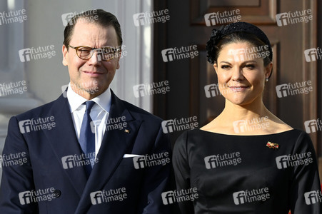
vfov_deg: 4.9
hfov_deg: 7.4
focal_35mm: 280
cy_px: 107
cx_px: 161
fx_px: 2503
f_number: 16
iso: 1600
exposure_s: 1/800
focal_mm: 280
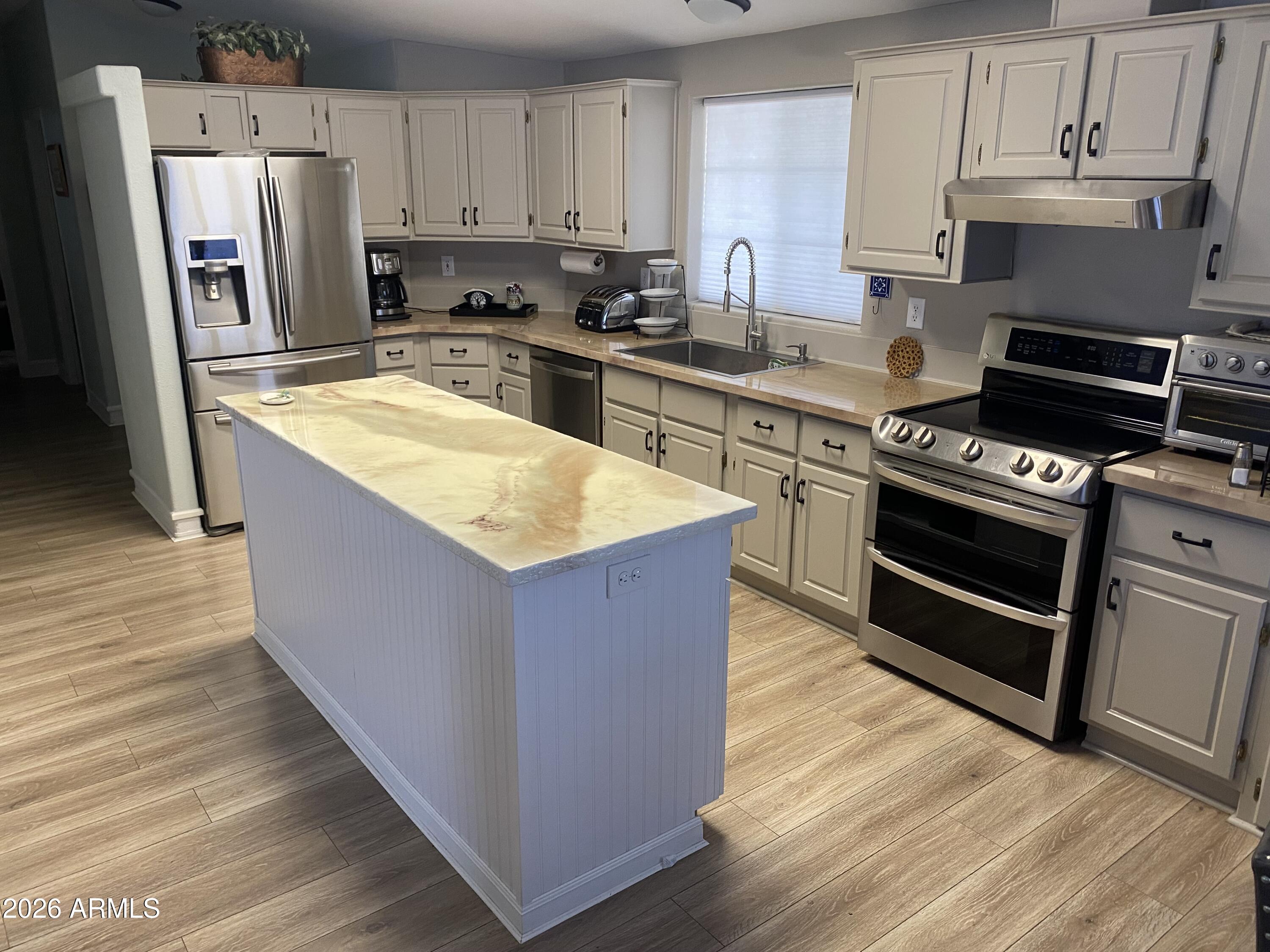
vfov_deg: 53.1
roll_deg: +0.4
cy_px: 476
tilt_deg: -20.4
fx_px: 954
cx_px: 635
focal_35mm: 26
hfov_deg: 67.3
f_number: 1.8
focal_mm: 4.25
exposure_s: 1/60
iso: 125
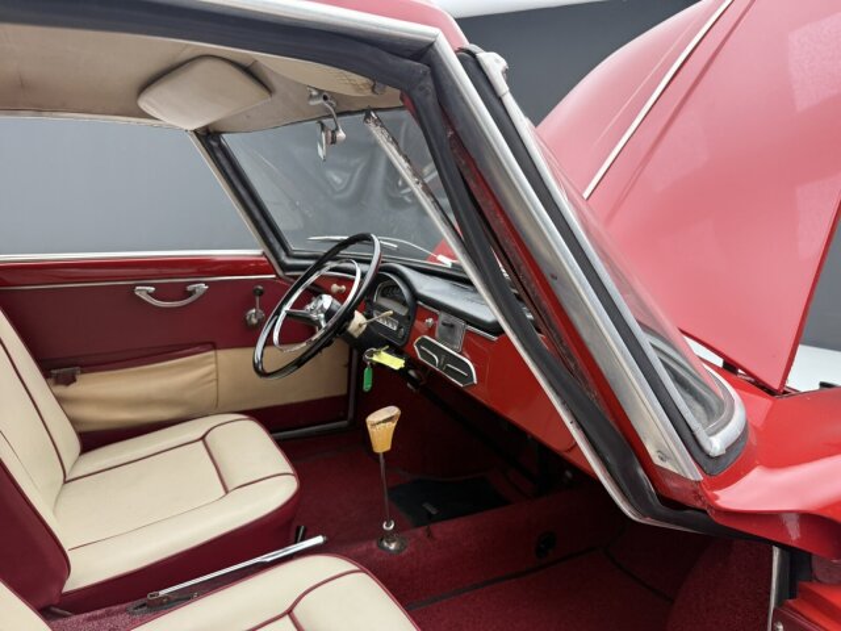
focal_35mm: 24
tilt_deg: -11.3
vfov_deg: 56.8
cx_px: 420
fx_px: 583
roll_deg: -3.4
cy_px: 316
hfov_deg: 71.6
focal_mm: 6.76
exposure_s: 1/50
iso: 200
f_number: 1.78
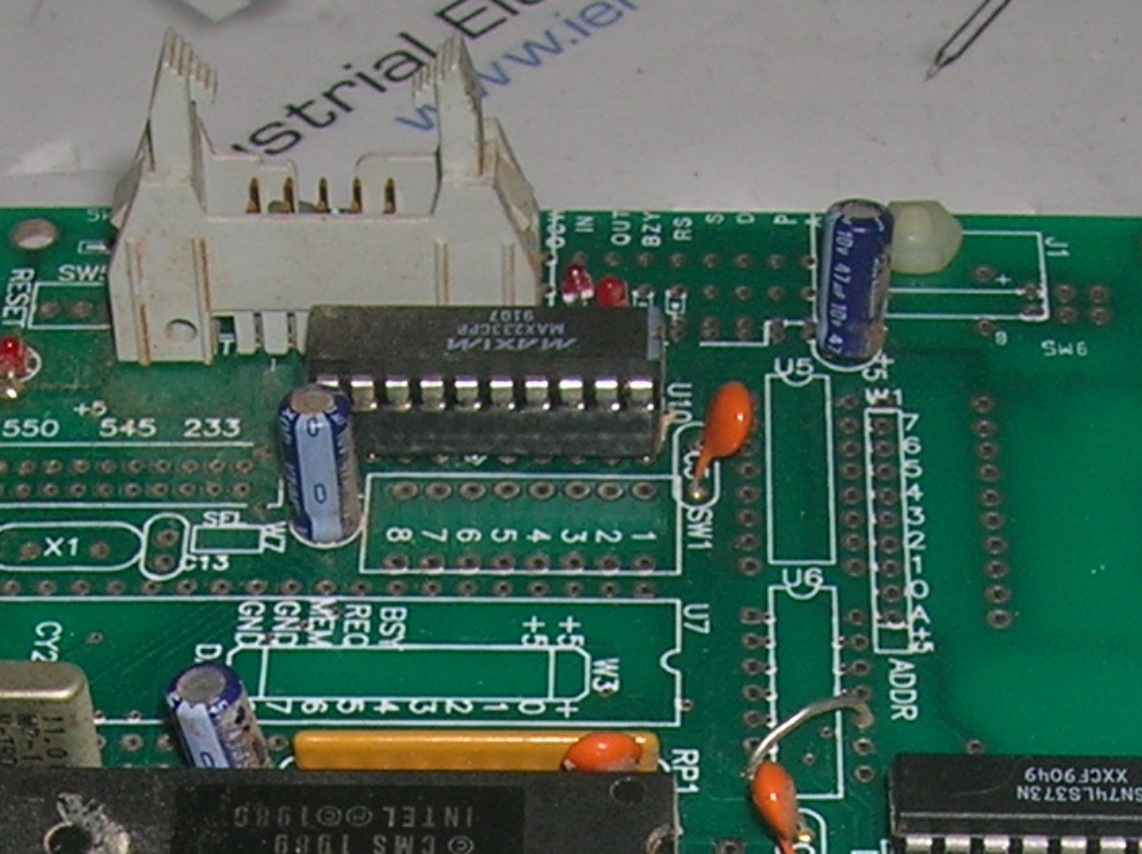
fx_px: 3658
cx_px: 567
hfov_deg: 17.7
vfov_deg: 12.6
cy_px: 1292
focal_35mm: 111
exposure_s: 1/60.1
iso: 50
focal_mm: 5.7
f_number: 4.9
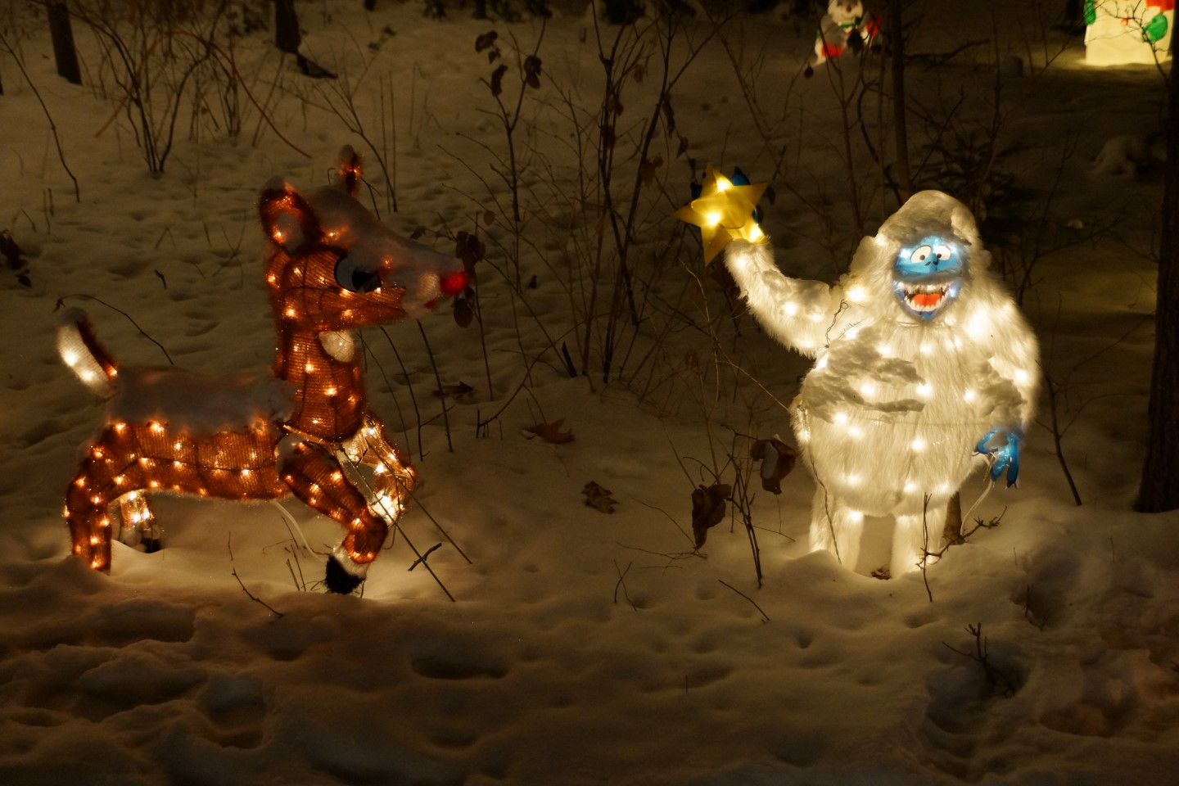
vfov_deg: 29.9
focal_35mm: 45
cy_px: 393
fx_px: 1474
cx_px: 590
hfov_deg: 43.6
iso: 1600
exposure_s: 1/50
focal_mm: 30
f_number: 4
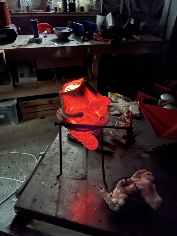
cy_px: 118
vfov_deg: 67.3
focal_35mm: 26
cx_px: 88
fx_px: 177
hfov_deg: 53.1
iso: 3200
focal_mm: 5.1
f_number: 1.6
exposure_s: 1/2
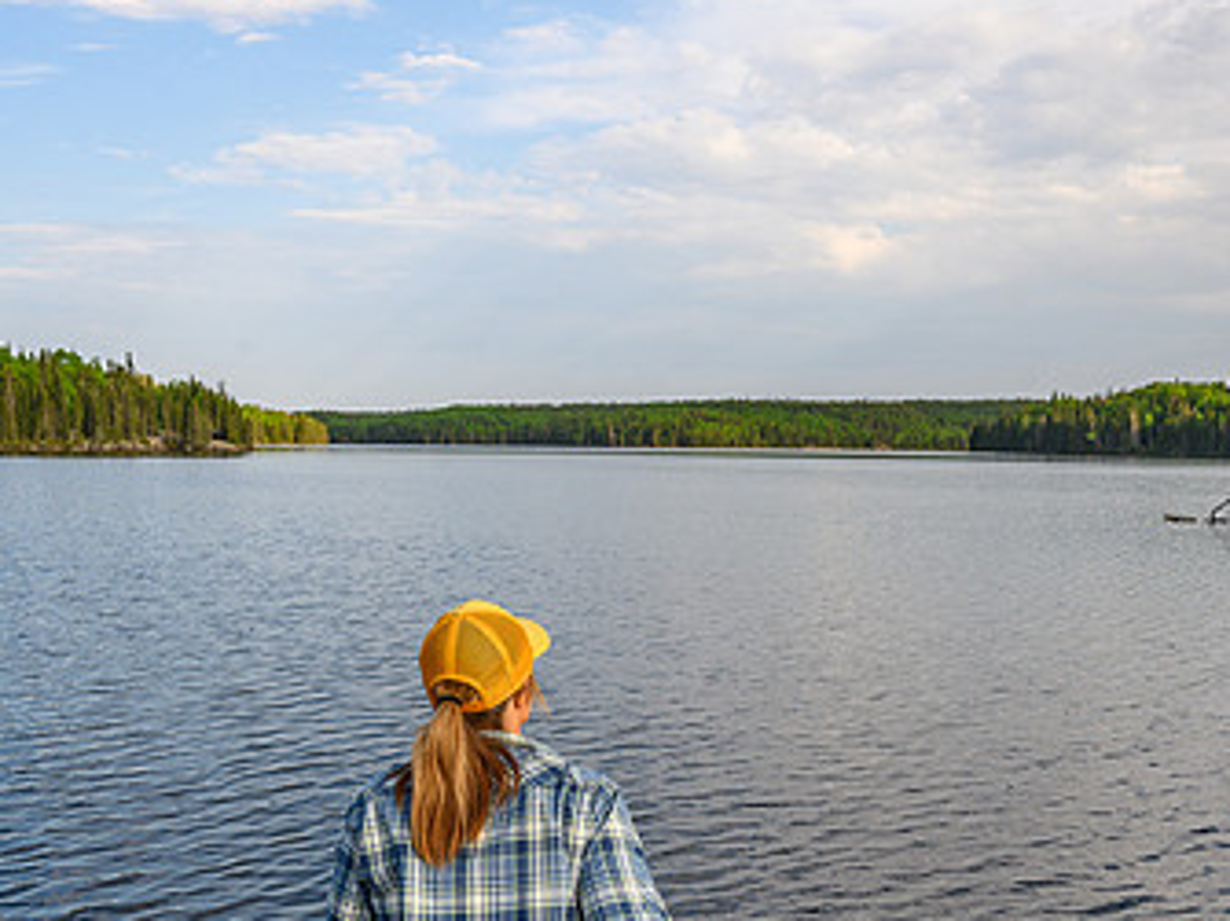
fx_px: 1421
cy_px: 662
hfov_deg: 46.8
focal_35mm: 40
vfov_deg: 35.3
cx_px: 565
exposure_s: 1/160
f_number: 8
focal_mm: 24
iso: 100
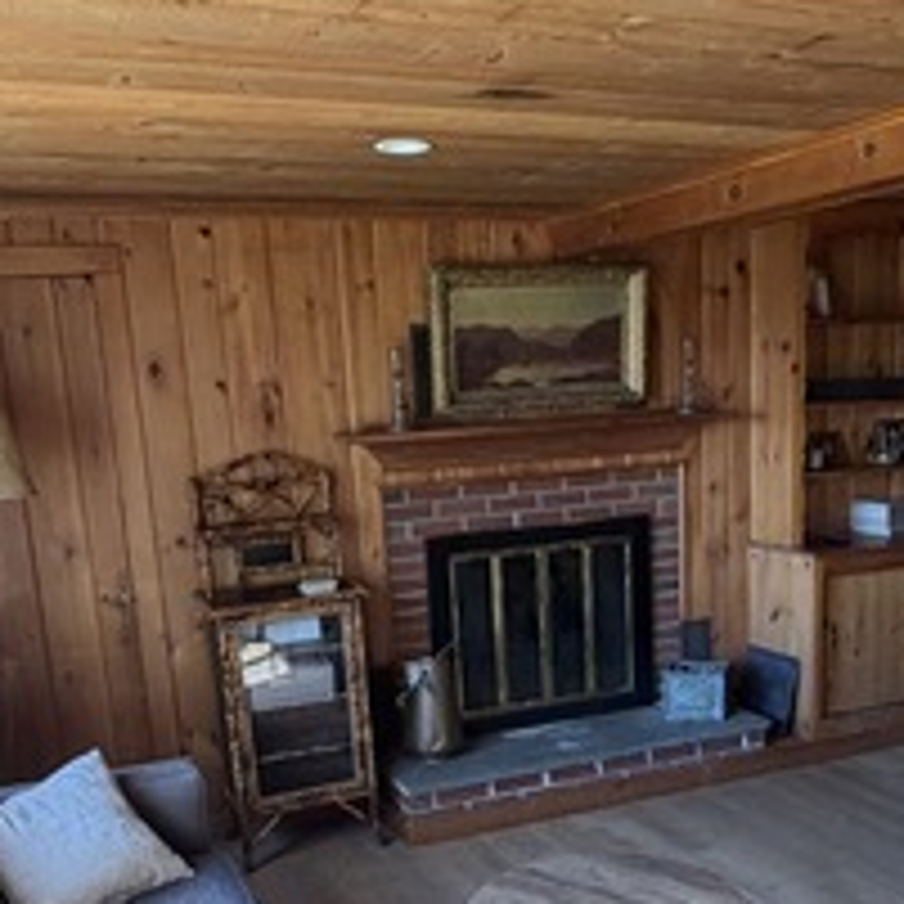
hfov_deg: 40.8
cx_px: 524
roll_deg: +2.5
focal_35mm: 41
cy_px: 679
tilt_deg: -13.7
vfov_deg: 39.8
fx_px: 1211
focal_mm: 2.22
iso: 160
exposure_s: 1/121
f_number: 2.2
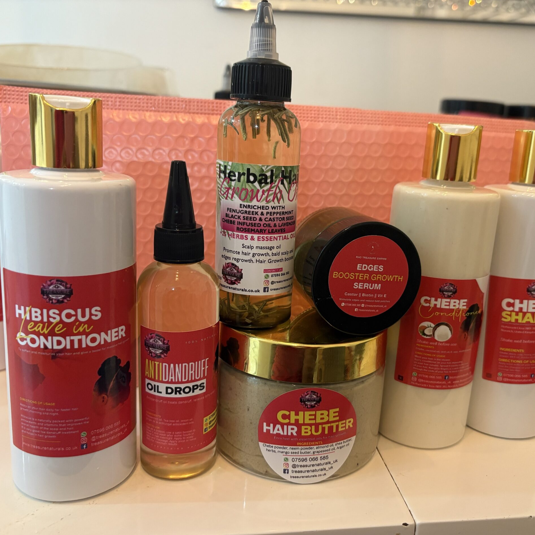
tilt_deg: -14.4
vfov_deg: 52.5
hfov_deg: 52.4
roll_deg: -3.4
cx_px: 294
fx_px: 542
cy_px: 269
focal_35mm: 31
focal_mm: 5.96
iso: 250
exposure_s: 1/50
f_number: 1.6
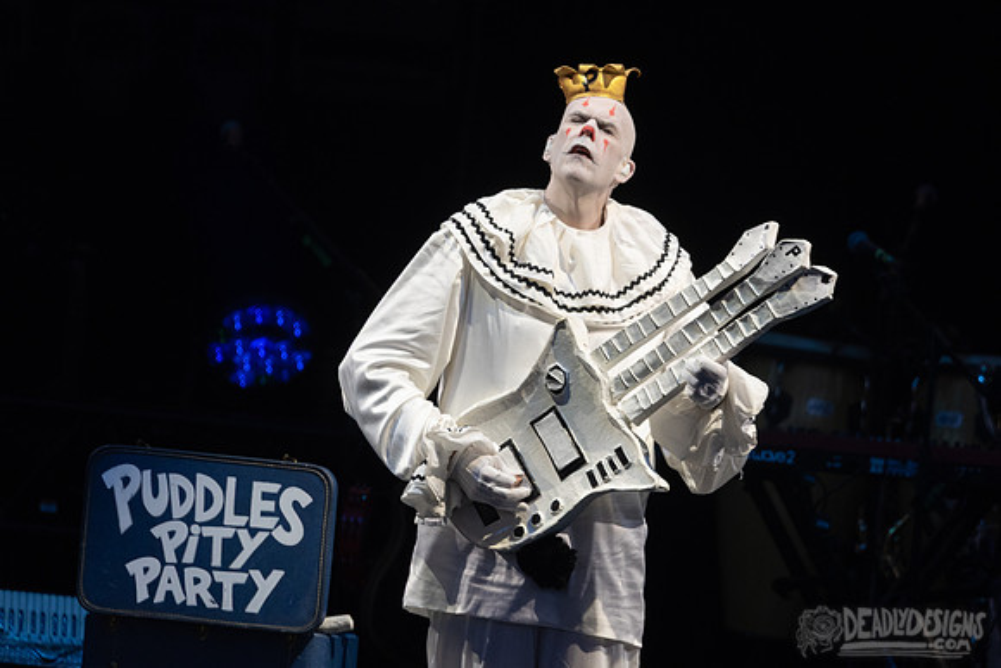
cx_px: 631
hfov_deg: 2.7
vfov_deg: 1.8
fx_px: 21194
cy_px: 327
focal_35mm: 762
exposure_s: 1/500
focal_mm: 600
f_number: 6.3
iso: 1000
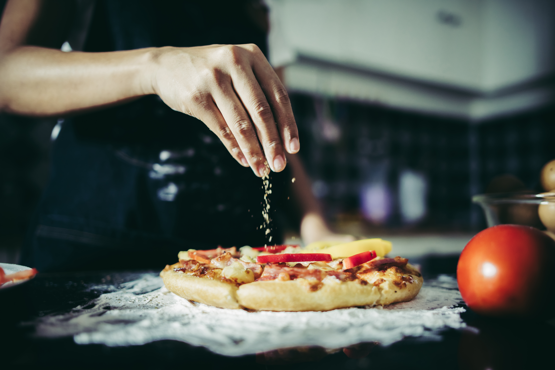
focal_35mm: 28
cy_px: 185
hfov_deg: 65.5
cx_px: 278
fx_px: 432
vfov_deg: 46.4
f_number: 1.8
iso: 400
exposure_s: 1/400
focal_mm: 28
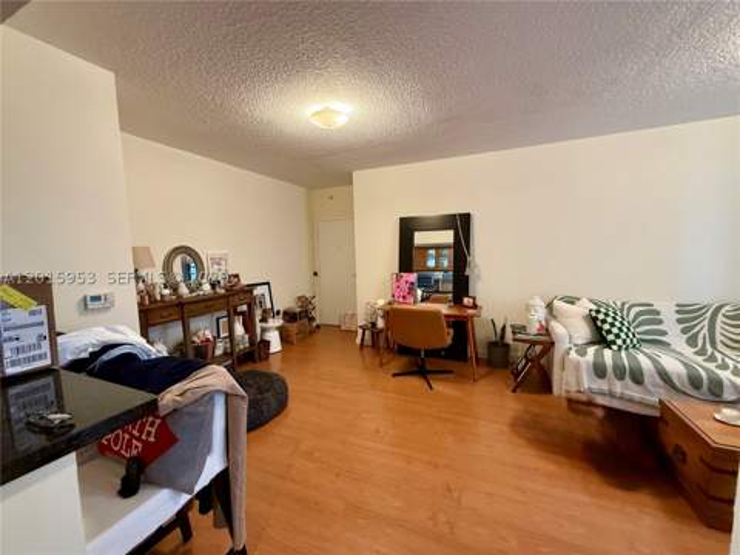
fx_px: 299
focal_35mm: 14
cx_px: 370
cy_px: 278
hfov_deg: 102.1
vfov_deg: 85.7
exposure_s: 1/60
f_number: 2.2
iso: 500
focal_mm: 2.22
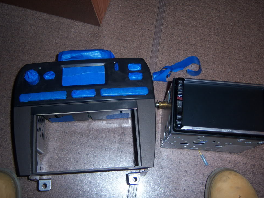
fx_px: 290
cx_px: 128
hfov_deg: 49.0
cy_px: 97
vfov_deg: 37.7
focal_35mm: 38
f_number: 2.8
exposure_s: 1/60
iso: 80
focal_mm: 7.5
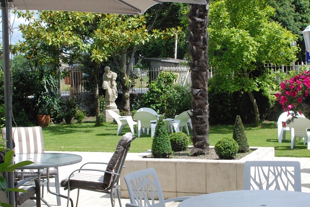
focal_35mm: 70
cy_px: 103
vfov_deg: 19.5
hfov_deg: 28.8
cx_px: 177
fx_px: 603
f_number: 14
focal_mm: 34
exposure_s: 1/800
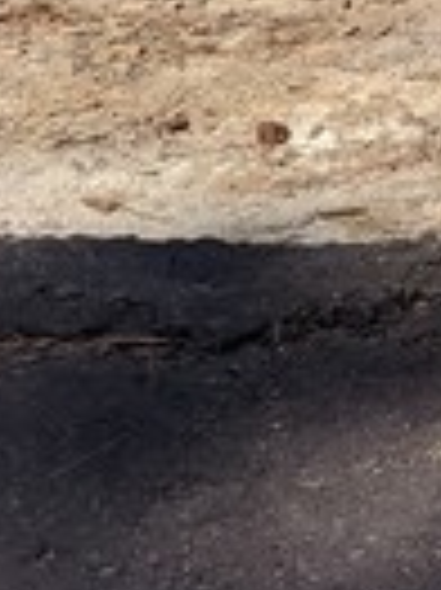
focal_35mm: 159
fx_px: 2705
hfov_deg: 8.1
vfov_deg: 11.2
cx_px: 1296
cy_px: -622
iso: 49
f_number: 2
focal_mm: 4.67
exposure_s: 1/3205
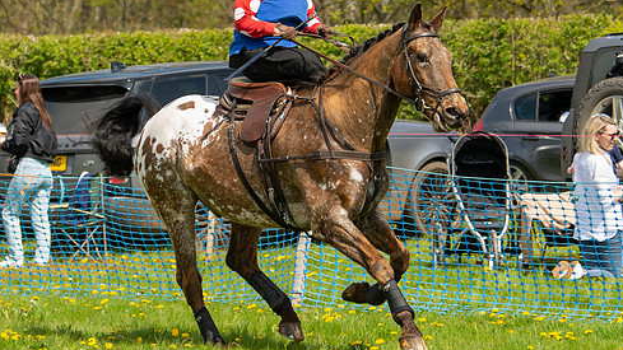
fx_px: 4031
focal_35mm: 244
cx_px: 228
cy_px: 156
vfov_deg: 5.0
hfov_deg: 8.8
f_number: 4
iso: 200
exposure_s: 1/1250
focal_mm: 102
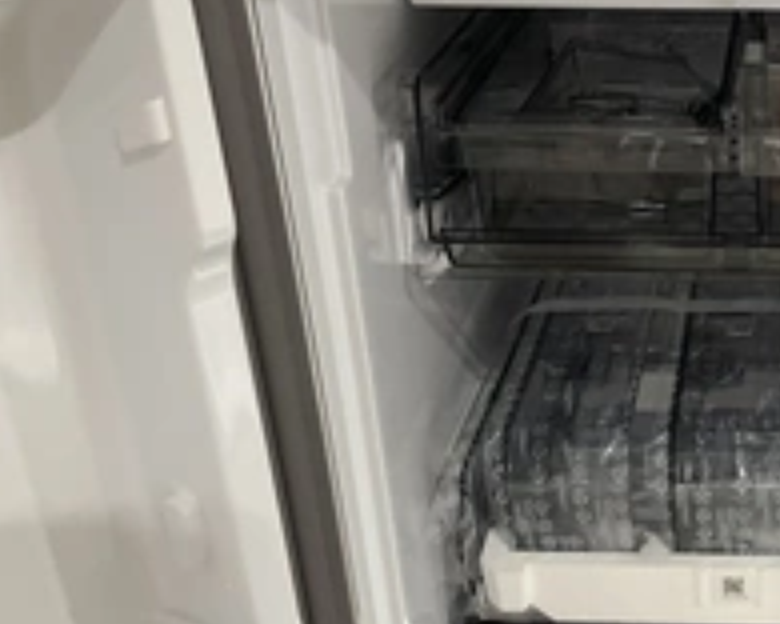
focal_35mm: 58
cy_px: 360
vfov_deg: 26.2
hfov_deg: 30.7
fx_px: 1339
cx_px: 732
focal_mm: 3
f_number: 1.8
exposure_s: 1/60
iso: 160
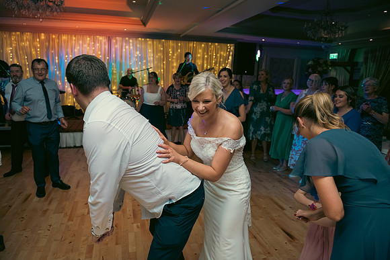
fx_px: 260
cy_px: 130
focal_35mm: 24
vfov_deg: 53.2
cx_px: 195
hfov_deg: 73.7
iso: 500
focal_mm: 24
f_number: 3.5
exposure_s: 1/160
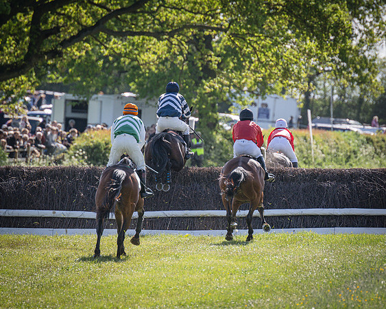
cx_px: 237
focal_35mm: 547
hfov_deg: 3.5
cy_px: 153
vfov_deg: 2.8
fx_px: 6252
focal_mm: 270
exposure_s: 1/2000
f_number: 4
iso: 400
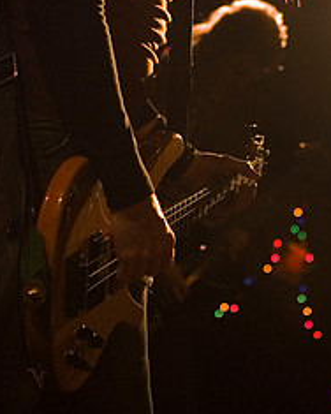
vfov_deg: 13.7
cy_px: 122
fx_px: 1714
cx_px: 253
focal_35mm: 140
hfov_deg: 11.0
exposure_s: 1/100
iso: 800
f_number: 2.8
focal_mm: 52
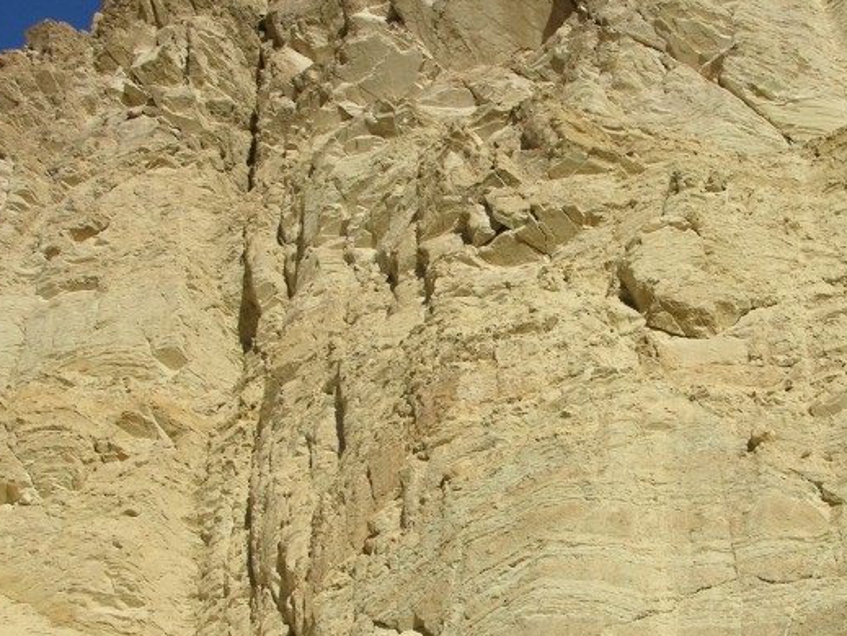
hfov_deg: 28.0
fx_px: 1689
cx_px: 552
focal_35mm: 69
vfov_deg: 21.2
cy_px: 434
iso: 50
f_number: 7.1
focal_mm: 8.9
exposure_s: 1/271
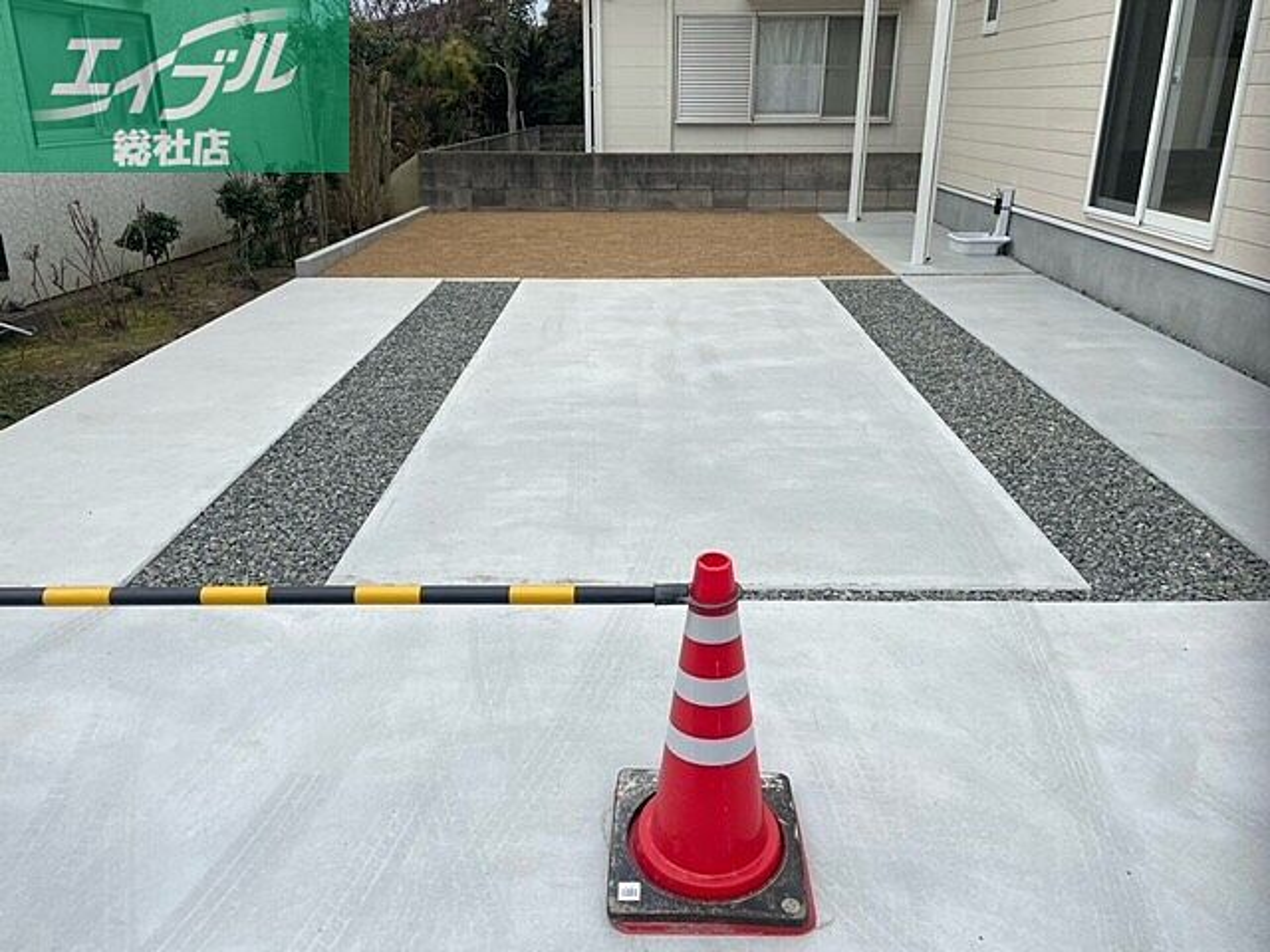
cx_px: 635
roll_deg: +0.0
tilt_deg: -20.9
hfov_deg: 67.3
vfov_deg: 53.1
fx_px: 954
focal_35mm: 26
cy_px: 476
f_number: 1.6
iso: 32
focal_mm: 4.2
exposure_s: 1/1618
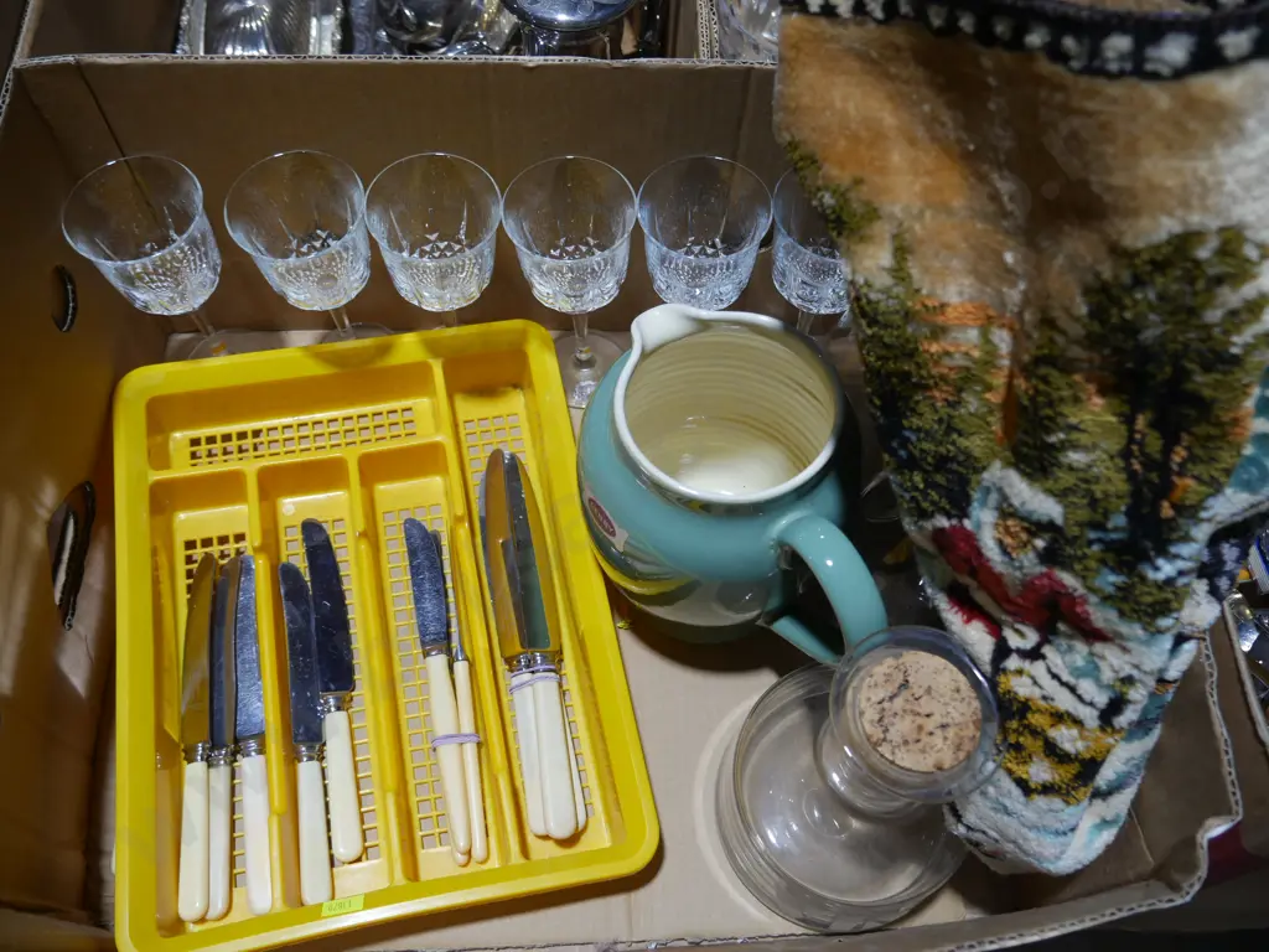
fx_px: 1100
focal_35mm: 30
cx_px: 634
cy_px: 476
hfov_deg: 60.0
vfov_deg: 46.8
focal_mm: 15
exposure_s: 1/100
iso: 200
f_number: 3.6
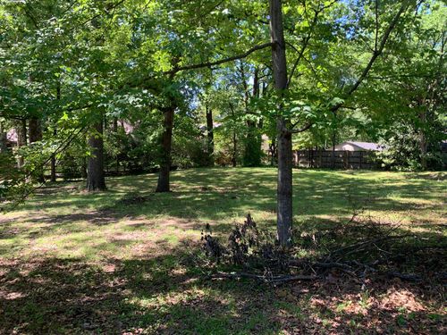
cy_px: 168
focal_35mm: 26
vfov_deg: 53.1
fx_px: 336
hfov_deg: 67.3
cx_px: 224
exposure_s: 1/122
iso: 25
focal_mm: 4.25
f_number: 1.8
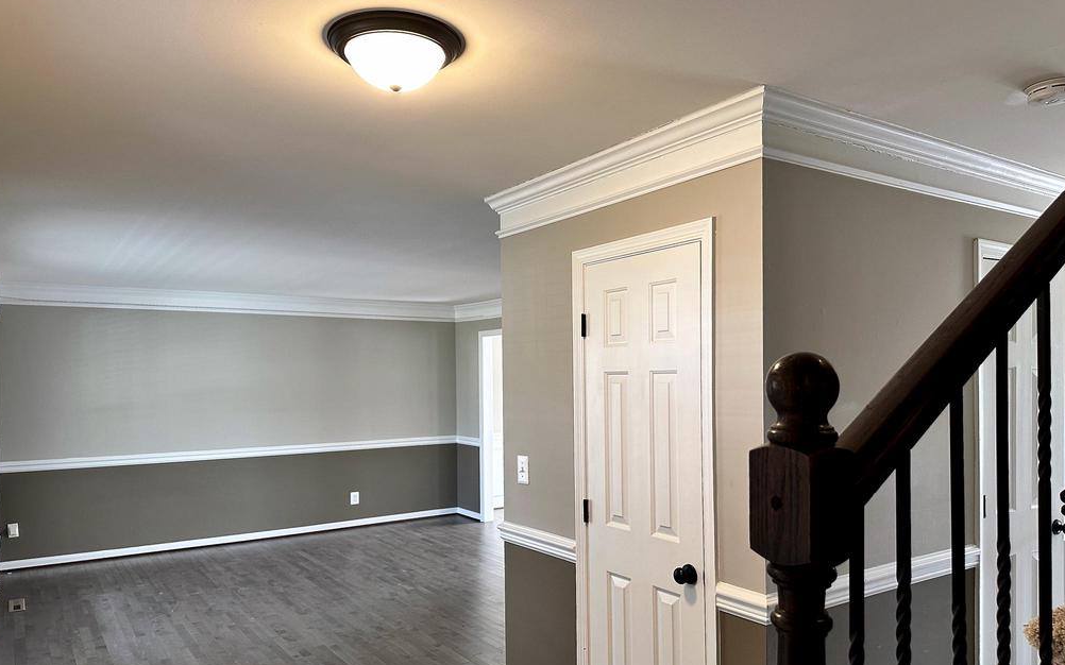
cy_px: 391
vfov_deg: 47.4
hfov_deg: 70.4
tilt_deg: -1.0
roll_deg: +0.4
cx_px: 530
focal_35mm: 26
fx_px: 755
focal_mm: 6.86
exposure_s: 1/60
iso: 160
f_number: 1.78
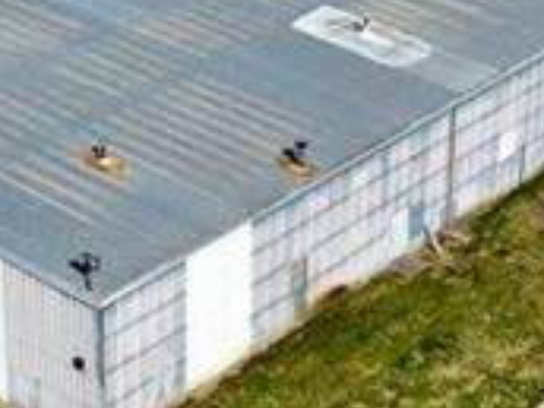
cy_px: 57
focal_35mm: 123
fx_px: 1933
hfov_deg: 16.0
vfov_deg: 12.0
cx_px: 142
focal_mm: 5.69
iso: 100
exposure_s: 1/1000
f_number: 3.2
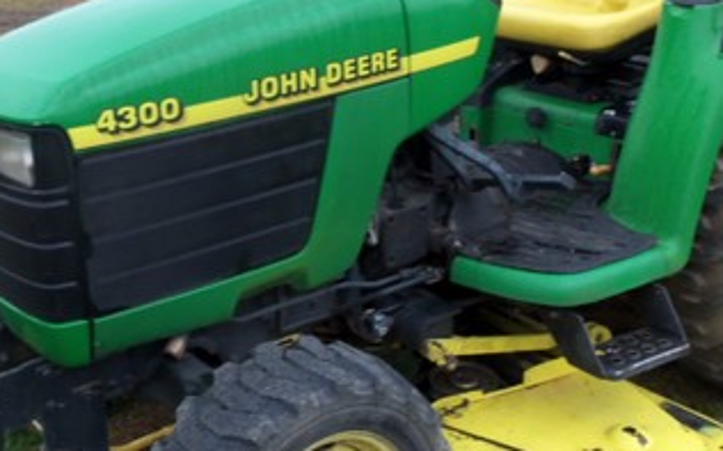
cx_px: 247
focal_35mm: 53
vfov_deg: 23.9
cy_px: 76
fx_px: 1044
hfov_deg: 37.8
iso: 80
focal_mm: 5.2
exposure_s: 1/50
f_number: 3.4
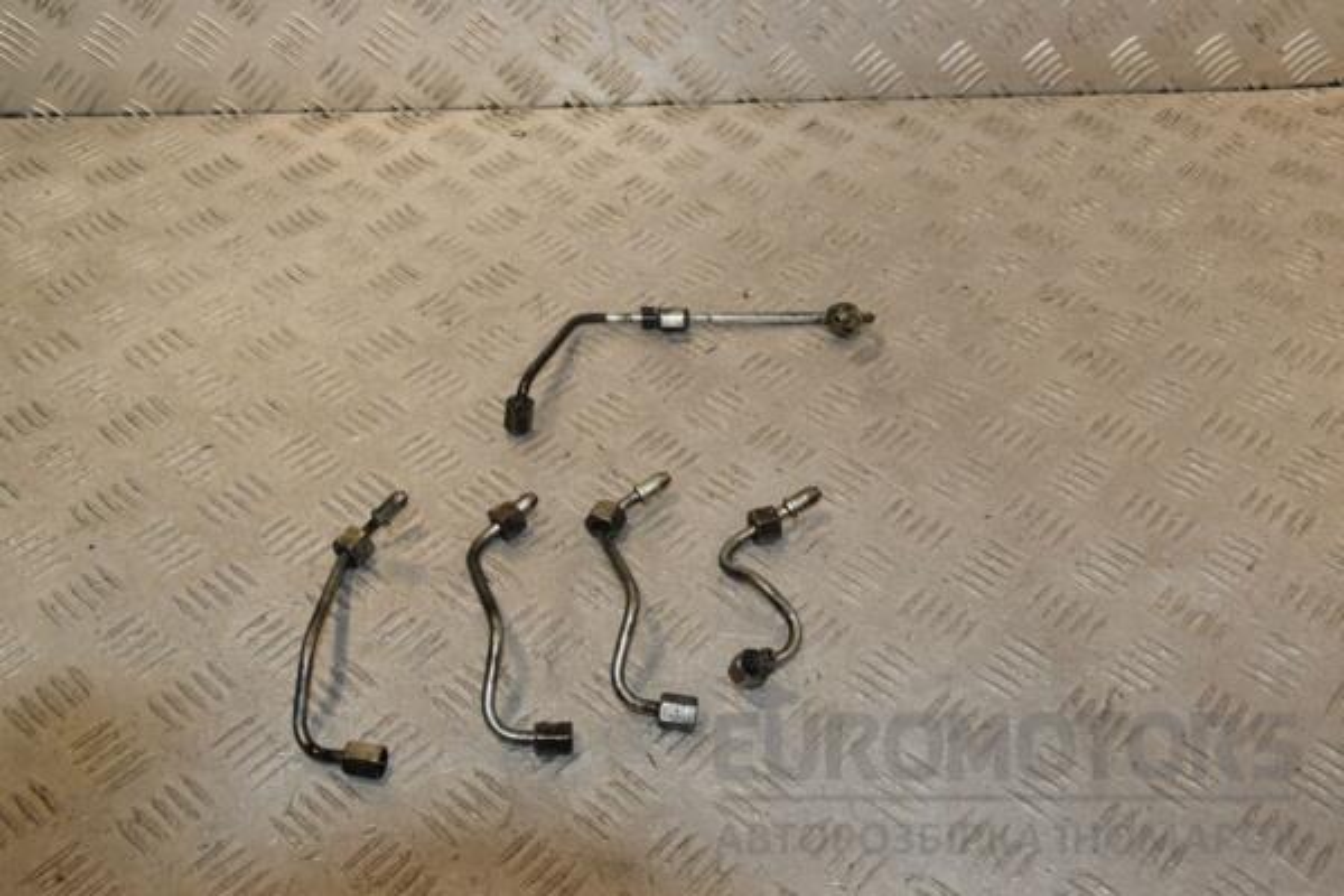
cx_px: 672
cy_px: 448
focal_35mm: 39
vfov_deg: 34.2
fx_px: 1456
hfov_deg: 49.6
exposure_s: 1/200
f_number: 9
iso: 800
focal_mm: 26
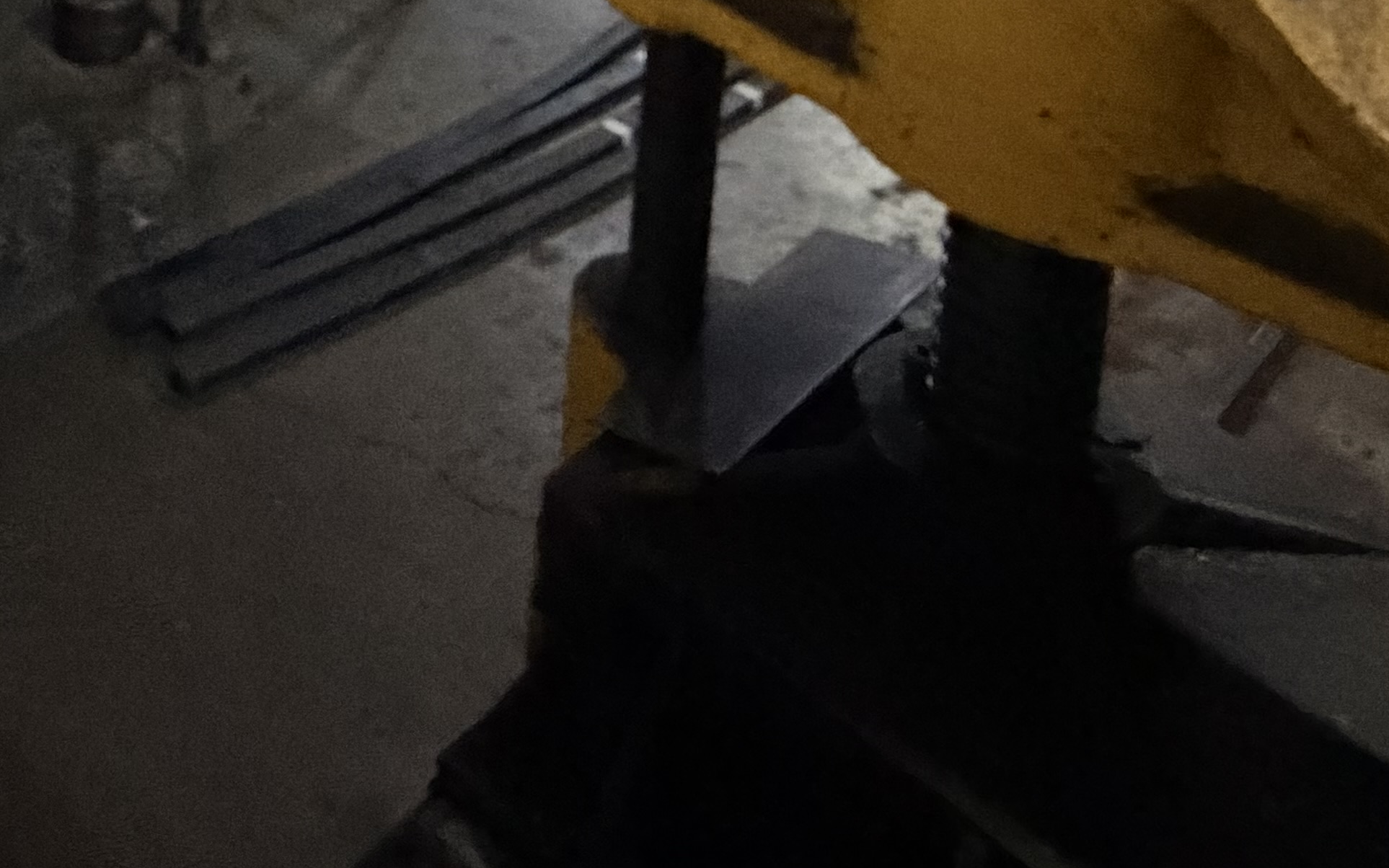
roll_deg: -4.7
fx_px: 1666
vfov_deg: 20.9
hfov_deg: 43.8
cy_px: -661
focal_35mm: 44
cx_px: 352
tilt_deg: -5.0
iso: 1250
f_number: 2.2
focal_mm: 2.22
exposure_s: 1/30
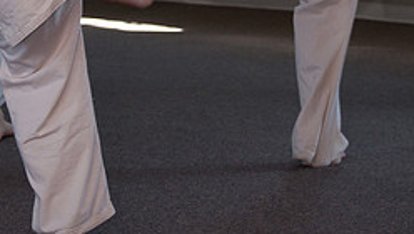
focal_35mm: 199
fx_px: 2186
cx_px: 198
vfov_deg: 6.1
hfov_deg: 10.8
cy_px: -109
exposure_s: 1/200
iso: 800
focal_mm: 70
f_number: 4.5
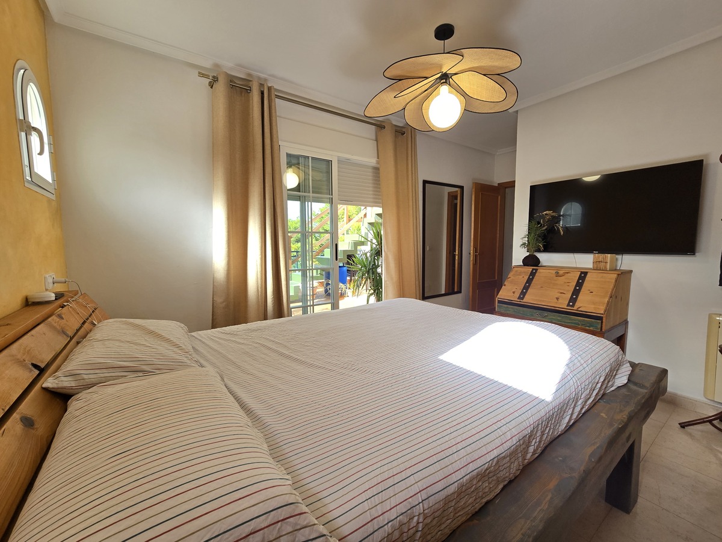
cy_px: 271
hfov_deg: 106.2
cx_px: 361
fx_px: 271
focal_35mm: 13
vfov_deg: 89.9
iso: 50
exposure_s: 1/161
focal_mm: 2.2
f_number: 2.2
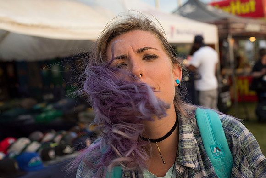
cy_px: 89
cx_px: 133
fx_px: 370
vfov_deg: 27.0
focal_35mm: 50
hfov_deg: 39.6
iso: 800
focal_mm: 50
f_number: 5.6
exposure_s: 1/800
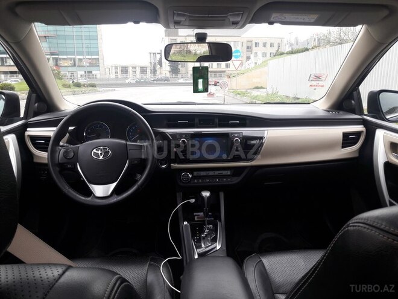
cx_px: 199
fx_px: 322
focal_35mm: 28
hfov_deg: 63.4
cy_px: 150
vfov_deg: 49.7
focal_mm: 3.7
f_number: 1.9
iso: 40
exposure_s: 1/193
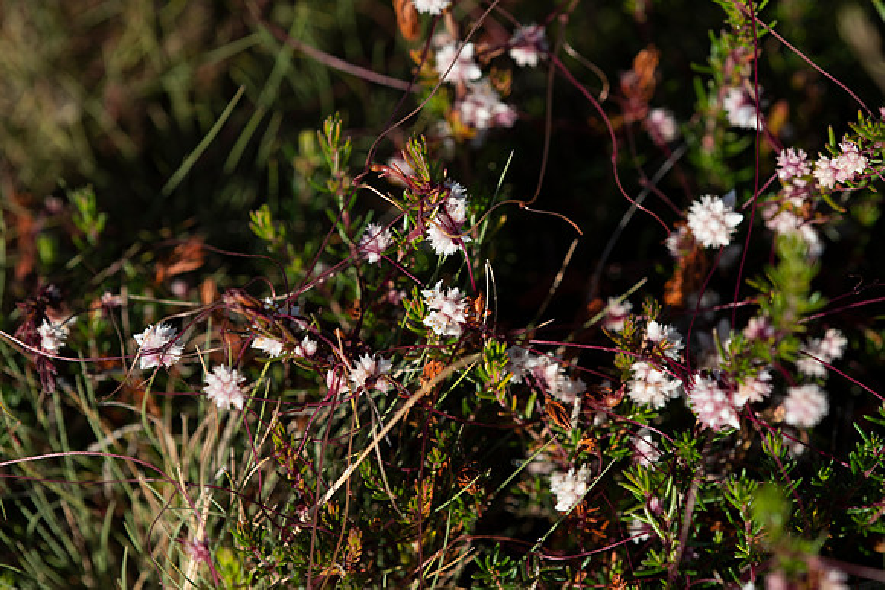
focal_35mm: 200
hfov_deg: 10.3
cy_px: 295
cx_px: 442
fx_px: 4918
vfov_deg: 6.9
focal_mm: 200
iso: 200
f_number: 10
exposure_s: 1/400
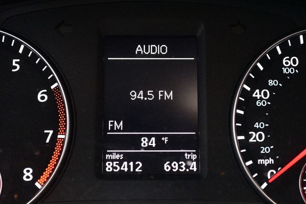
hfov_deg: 28.1
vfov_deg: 18.9
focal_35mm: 72
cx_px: 153
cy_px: 102
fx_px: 612
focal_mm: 48
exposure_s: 1/60
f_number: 5.3
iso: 8000
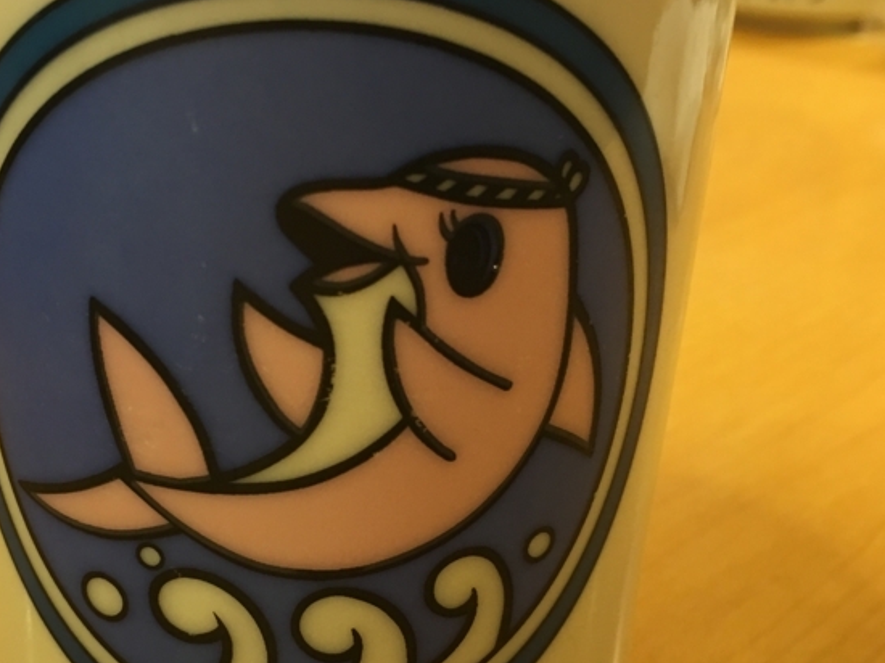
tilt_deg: -29.5
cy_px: 454
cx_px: 278
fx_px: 1380
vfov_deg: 26.8
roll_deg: -0.1
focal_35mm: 54
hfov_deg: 35.1
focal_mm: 4.15
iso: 80
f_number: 2.2
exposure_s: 1/30
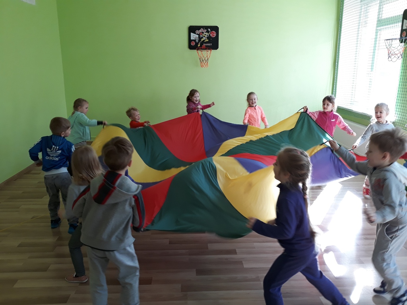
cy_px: 152
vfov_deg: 51.4
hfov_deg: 65.3
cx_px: 204
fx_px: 317
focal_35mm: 27
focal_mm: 3.71
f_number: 1.7
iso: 64
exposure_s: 1/100
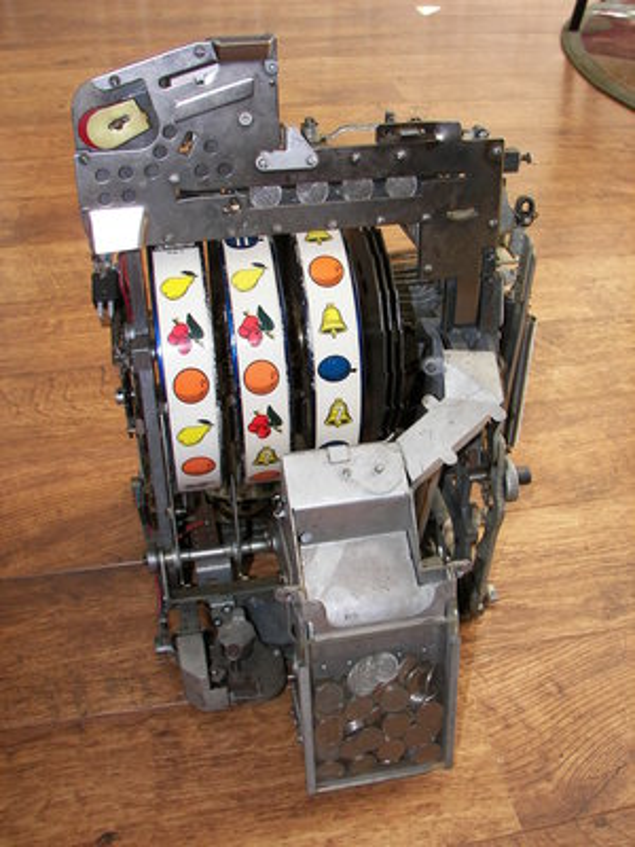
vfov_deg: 51.4
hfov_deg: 39.7
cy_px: 424
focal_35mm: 36
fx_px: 881
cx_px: 318
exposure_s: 1/30
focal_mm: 6
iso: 100
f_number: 2.8
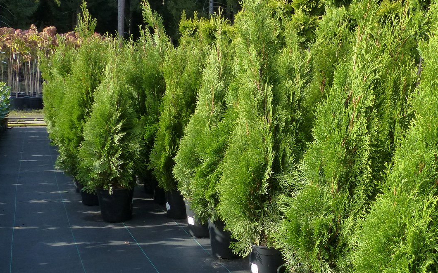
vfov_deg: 32.0
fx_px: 477
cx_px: 328
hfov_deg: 47.5
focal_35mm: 40
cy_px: 148
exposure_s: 1/320
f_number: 4
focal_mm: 4.5
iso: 160
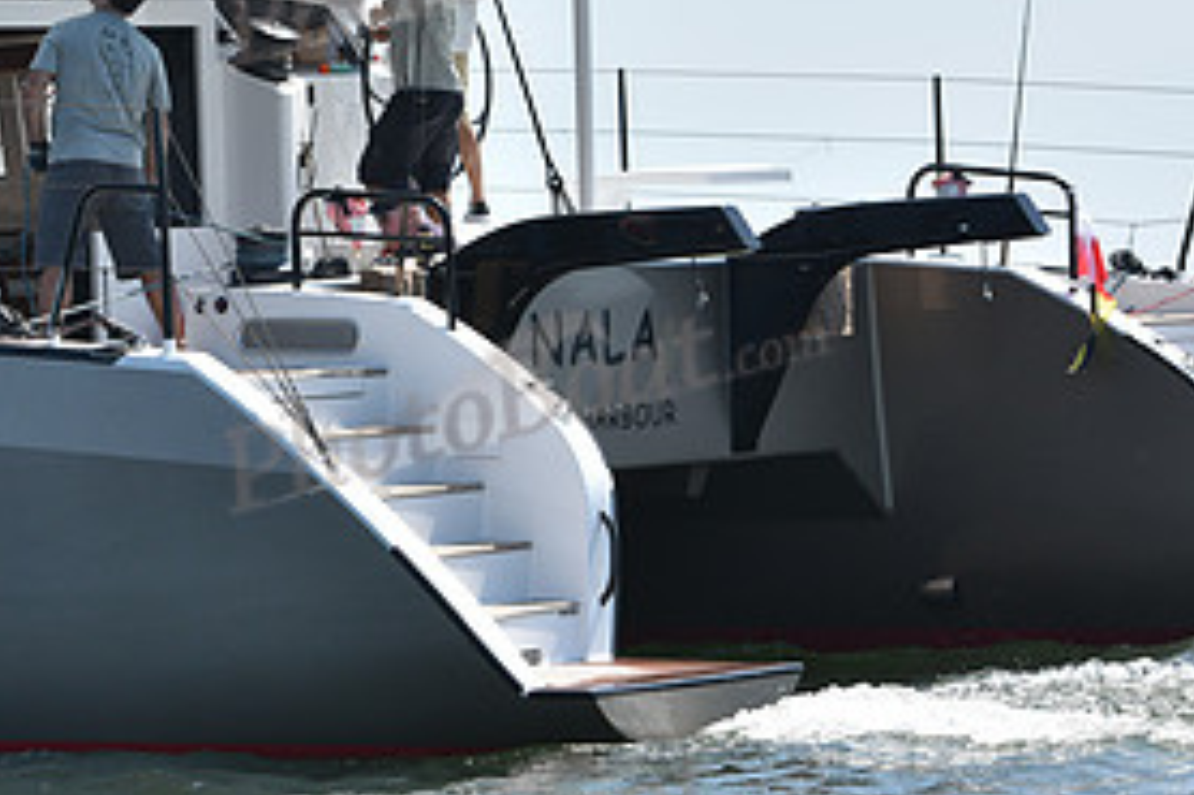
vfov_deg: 6.6
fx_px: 6927
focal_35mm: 209
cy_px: 238
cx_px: 4
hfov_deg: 9.8
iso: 250
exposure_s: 1/1250
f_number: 5.6
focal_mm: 100
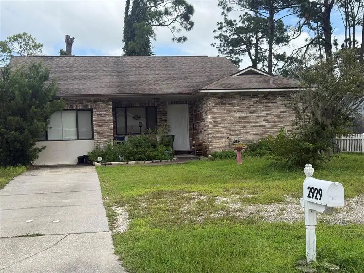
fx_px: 505
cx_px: 182
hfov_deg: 39.7
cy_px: 136
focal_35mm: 48
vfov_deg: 30.3
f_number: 1.78
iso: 80
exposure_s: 1/2762
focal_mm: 6.76
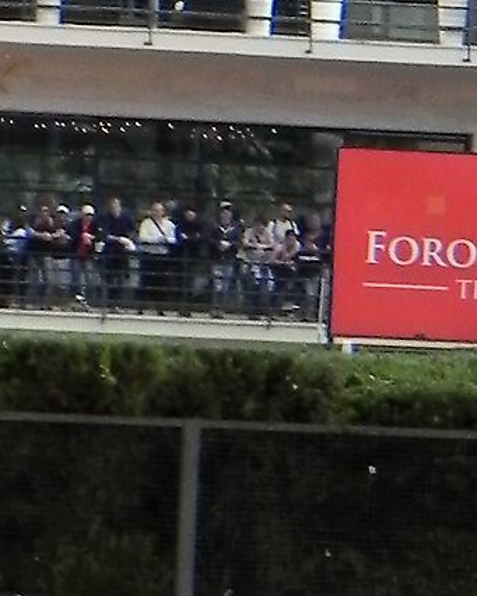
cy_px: 1213
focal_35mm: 467
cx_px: -66
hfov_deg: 3.3
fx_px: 8238
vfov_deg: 4.1
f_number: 6.3
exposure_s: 1/360
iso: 160
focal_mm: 15.1
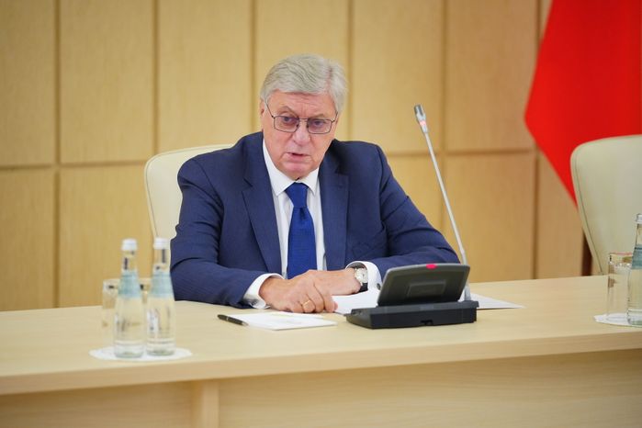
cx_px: 321
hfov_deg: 10.3
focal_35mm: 200
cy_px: 214
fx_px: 3566
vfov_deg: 6.9
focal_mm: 200
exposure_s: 1/250
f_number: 2.8
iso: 2000
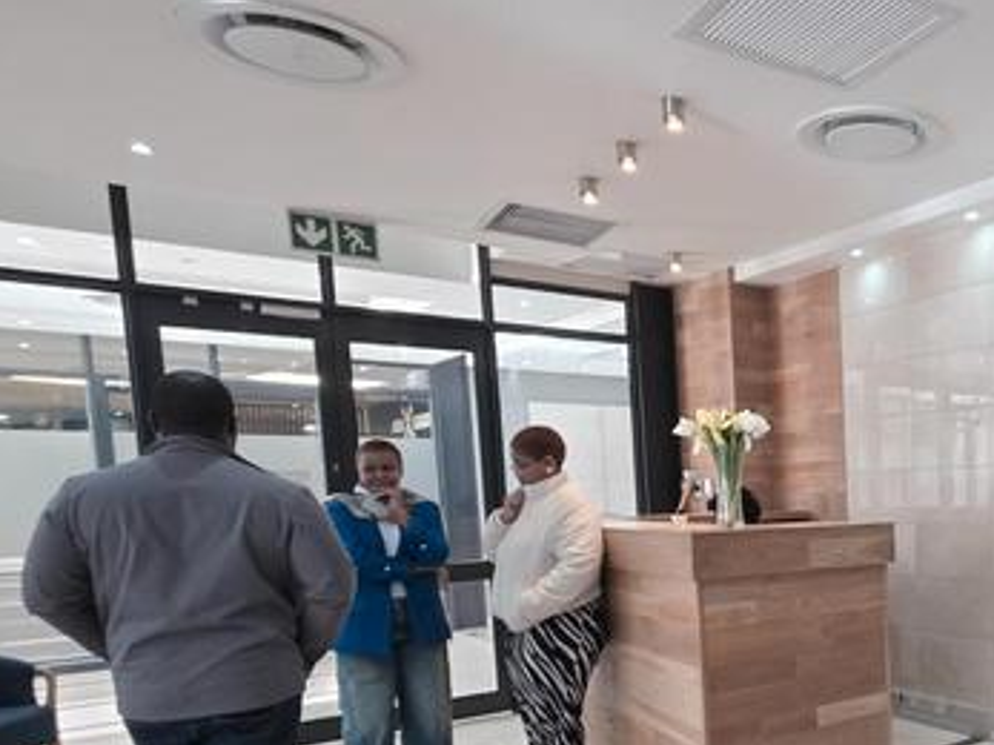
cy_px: 582
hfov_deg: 50.5
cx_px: 957
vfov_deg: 44.8
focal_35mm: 30
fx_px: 861
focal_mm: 2.2
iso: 250
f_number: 1.9
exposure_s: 1/50
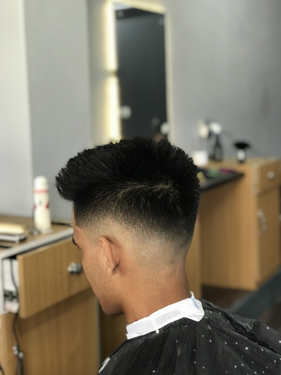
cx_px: 140
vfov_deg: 33.8
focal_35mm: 57
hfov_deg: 25.7
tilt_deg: -8.3
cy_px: 188
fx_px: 617
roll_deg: +3.0
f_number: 2.8
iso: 250
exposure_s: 1/50
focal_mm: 6.6
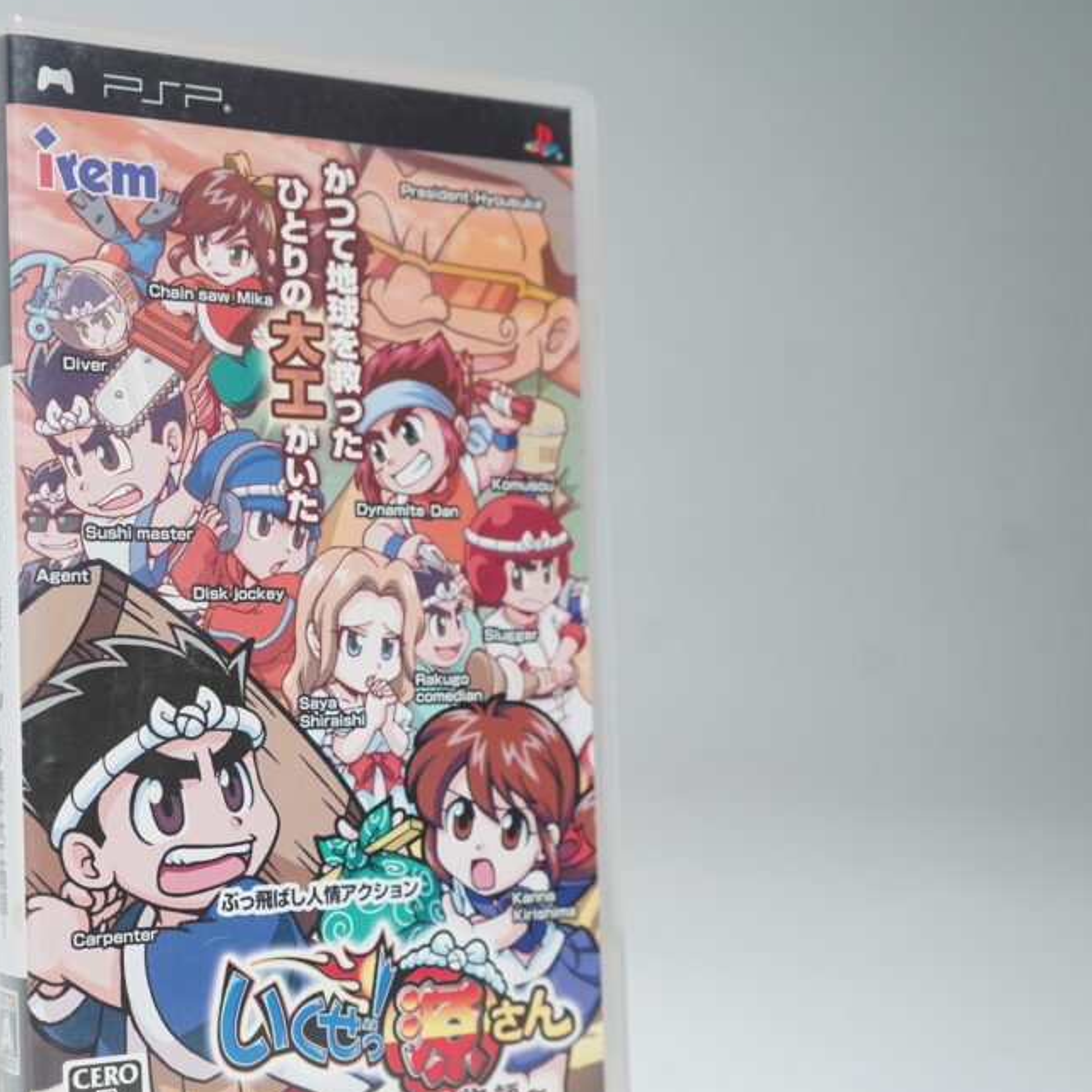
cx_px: 321
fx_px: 1927
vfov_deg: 31.5
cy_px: 653
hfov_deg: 31.3
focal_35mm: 54
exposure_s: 1/40
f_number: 5
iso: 1000
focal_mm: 34
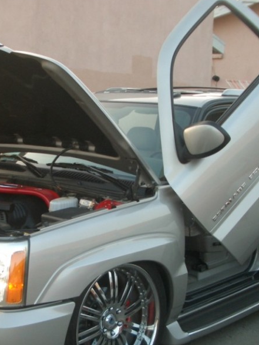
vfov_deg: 31.5
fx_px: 609
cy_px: 217
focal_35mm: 61
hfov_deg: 24.0
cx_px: 97
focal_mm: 5.8
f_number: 2.6
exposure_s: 1/100
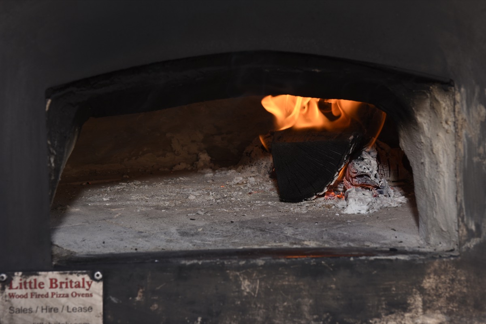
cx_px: 243
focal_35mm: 38
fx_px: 513
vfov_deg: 35.1
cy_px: 162
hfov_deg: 50.7
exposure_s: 1/60
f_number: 11
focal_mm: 38
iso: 500
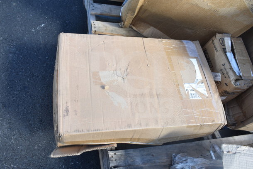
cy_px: 84
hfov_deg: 61.9
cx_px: 126
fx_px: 211
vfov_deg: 43.6
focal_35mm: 30
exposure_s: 1/125
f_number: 5.6
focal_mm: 20
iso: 200
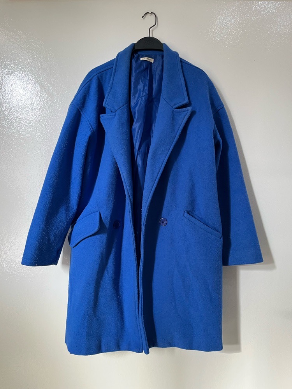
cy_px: 194
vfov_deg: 67.3
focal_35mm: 26
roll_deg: -4.1
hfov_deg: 53.1
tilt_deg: -1.6
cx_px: 146
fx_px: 292
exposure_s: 1/99
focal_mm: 5.1
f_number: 1.6
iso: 125
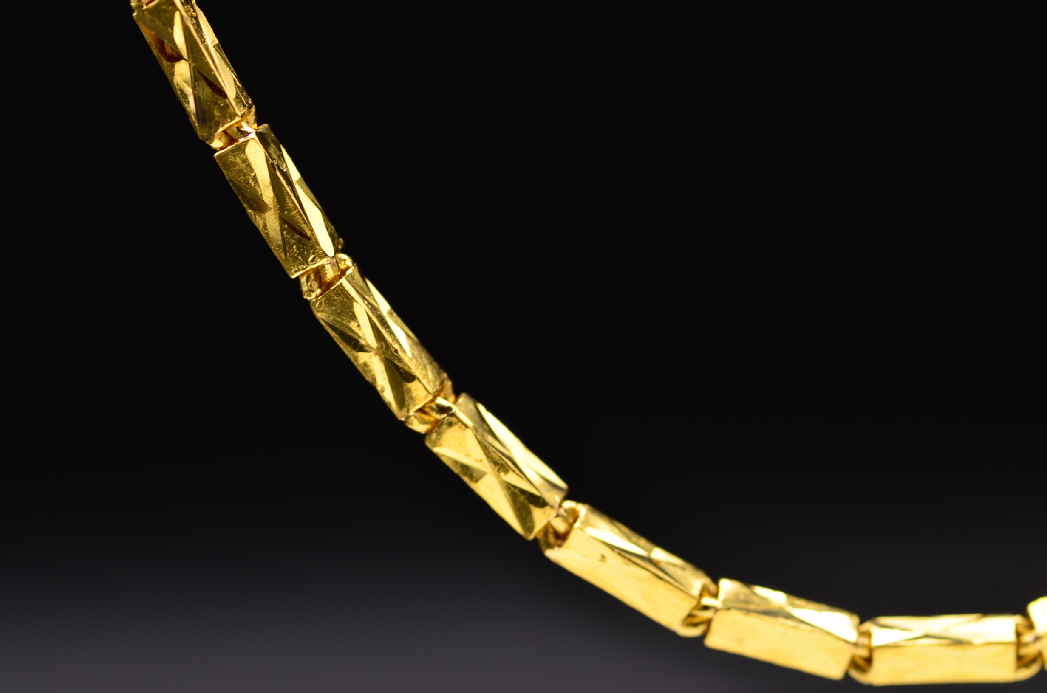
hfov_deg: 13.1
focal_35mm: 158
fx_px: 4571
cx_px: 524
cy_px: 346
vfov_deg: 8.7
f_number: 10
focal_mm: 105
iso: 100
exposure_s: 1/25
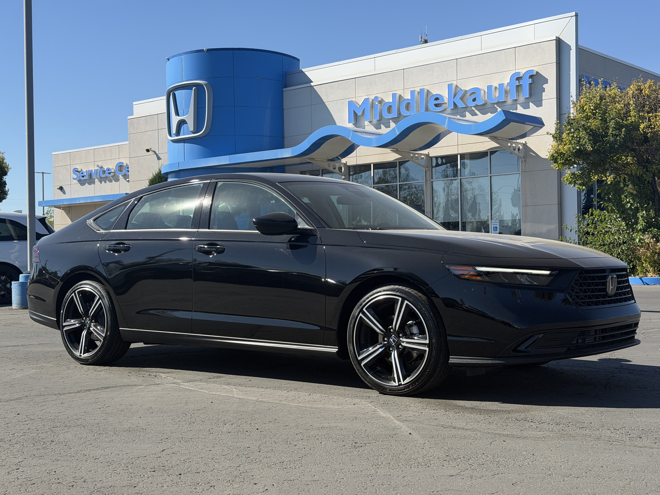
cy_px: 248
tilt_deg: -0.2
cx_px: 330
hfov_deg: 39.7
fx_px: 915
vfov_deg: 30.3
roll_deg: +1.5
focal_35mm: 48
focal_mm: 6.76
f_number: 1.78
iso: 64
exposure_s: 1/3704
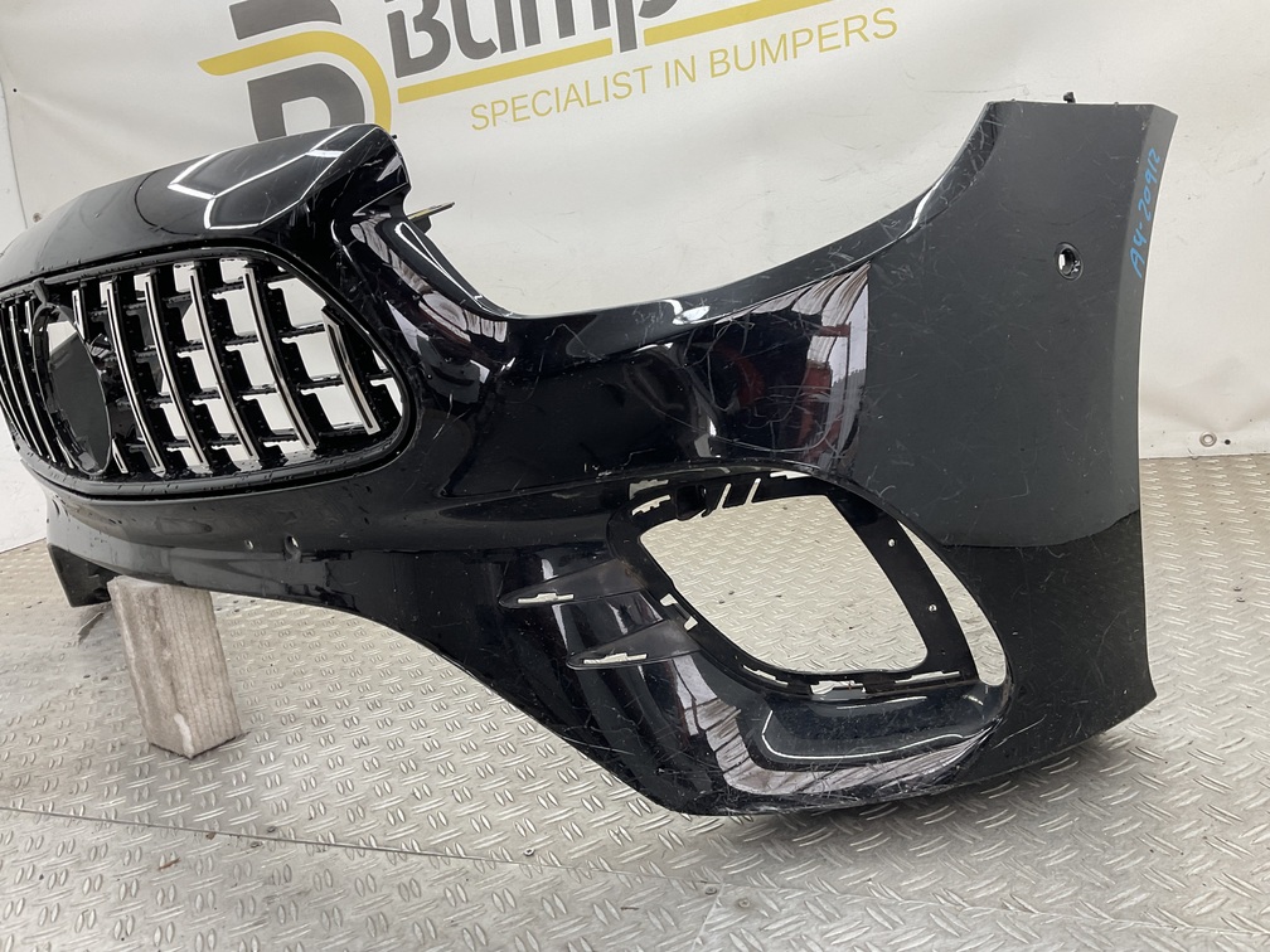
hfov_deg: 61.7
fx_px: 1064
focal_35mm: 29
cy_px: 476
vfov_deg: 48.2
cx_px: 635
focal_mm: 3
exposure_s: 1/100
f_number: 1.8
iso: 32
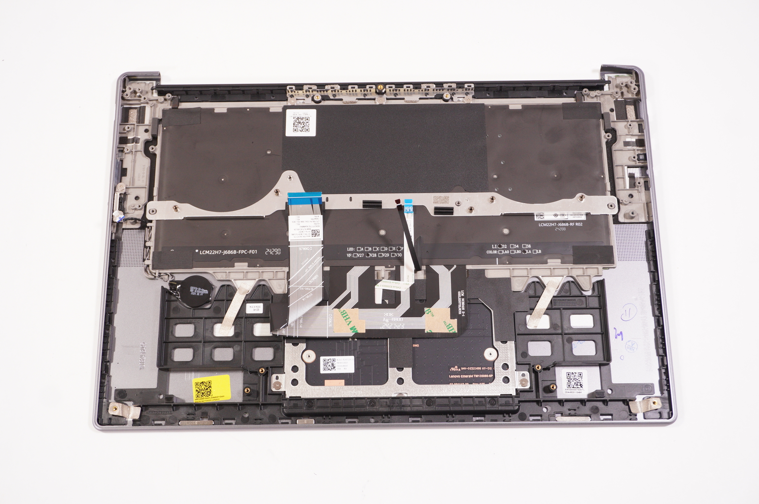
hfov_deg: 42.4
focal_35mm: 46
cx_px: 380
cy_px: 252
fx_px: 979
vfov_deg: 28.9
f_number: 5.6
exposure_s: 1/100
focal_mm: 31
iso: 500
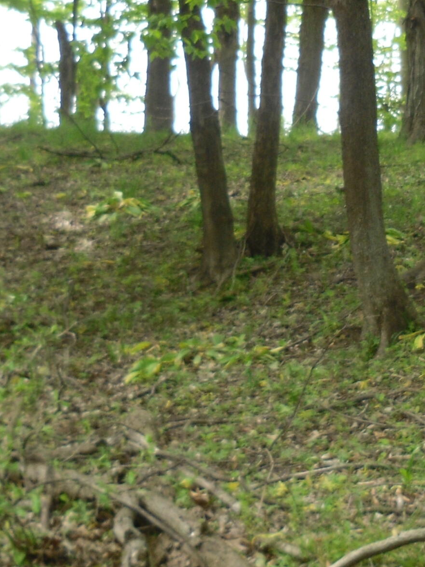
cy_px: 187
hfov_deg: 16.8
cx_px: 346
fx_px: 1424
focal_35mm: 87
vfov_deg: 22.4
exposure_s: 1/90
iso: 80
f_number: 2.8
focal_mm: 6
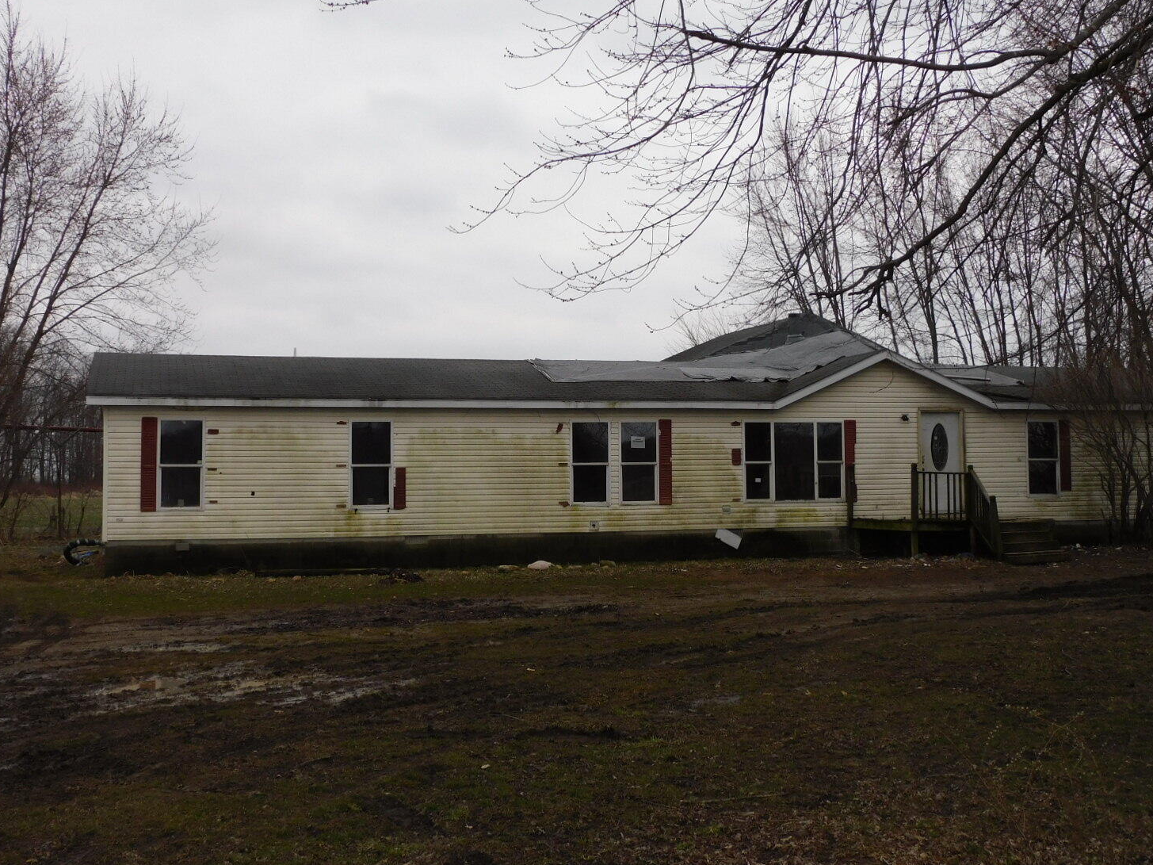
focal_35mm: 44
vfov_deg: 32.9
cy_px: 404
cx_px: 613
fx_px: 1465
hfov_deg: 42.9
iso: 125
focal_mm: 7.2
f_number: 3.8
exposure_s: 1/320
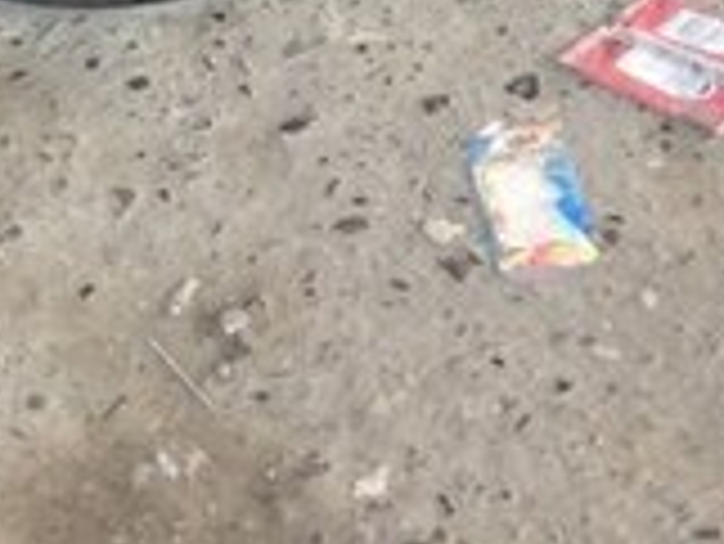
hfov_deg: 15.5
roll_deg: +23.0
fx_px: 2491
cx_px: -279
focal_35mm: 119
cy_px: -564
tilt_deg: -23.1
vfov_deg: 11.2
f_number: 2.2
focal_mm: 4.15
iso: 250
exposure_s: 1/33
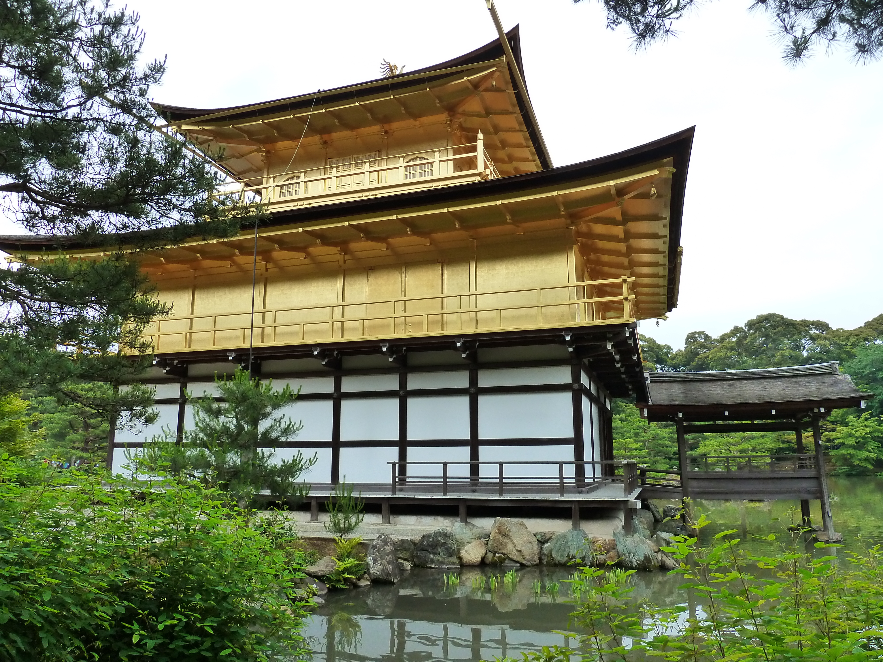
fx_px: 638
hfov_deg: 69.4
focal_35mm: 25
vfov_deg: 54.9
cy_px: 331
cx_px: 442
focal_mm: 4.1
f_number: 4
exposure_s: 1/200
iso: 200
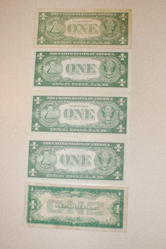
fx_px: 364
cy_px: 124
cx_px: 83
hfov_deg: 25.7
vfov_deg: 37.9
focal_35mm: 52
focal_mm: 35
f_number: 2.8
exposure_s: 1/60
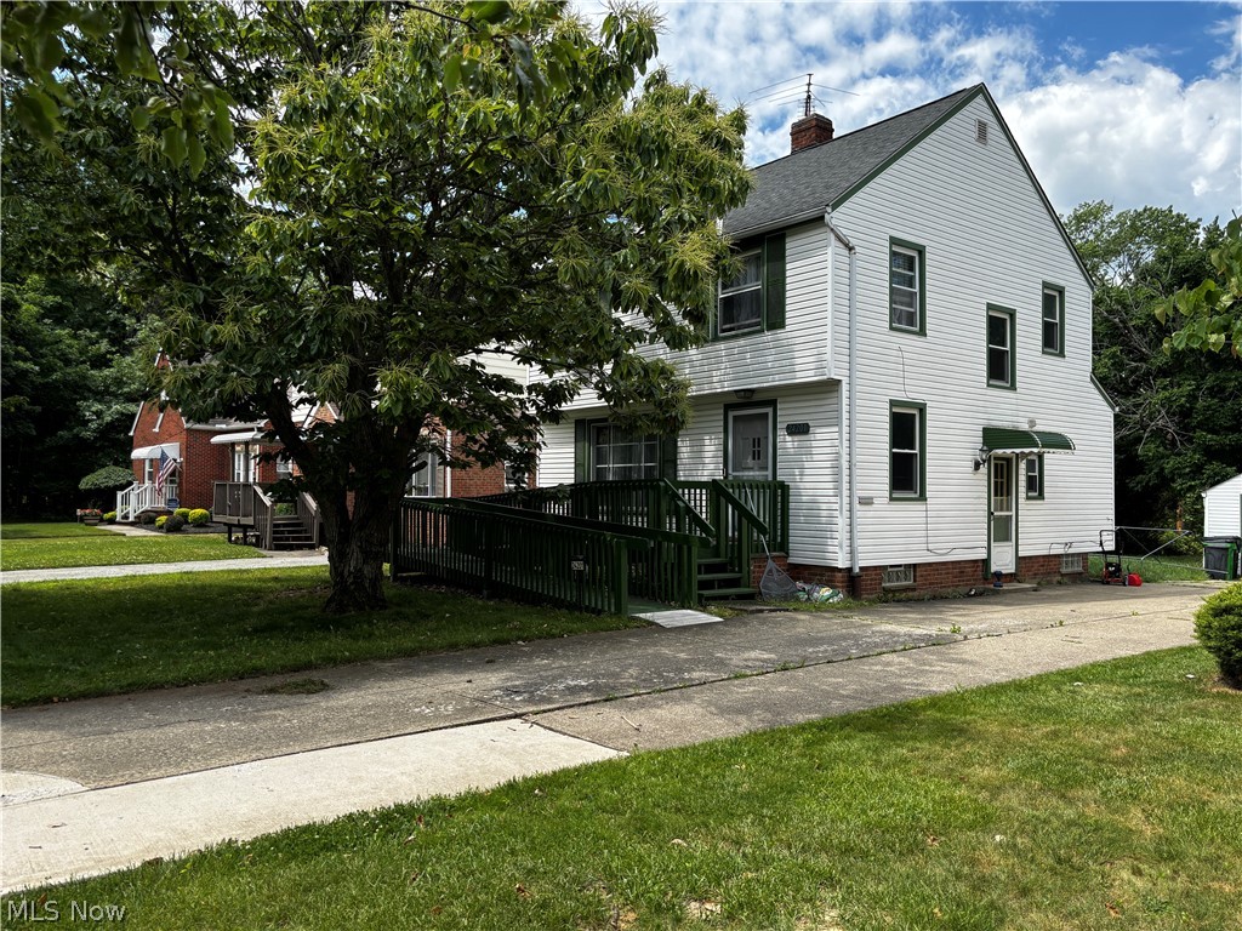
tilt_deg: +1.7
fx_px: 933
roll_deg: -0.3
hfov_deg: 67.3
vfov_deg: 53.1
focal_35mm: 26
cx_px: 621
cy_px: 466
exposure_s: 1/1437
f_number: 1.6
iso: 50
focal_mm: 5.96
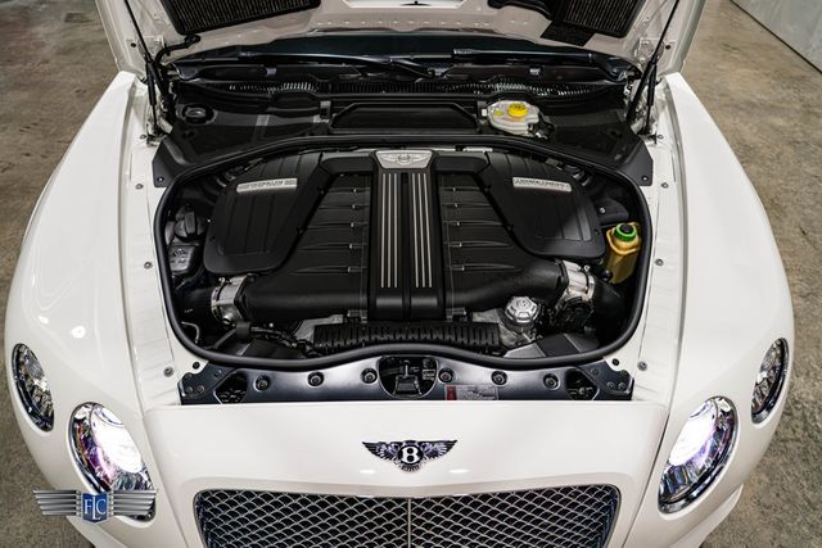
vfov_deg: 48.1
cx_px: 411
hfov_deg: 67.5
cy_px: 264
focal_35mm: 27
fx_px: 615
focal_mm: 26
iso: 1000
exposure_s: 1/60
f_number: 4
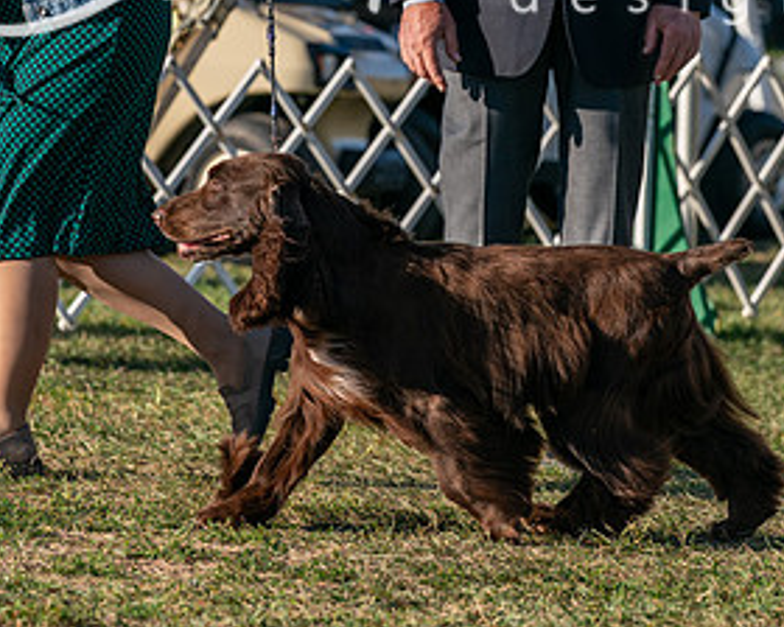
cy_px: 95
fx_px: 7239
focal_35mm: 312
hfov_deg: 6.2
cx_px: 405
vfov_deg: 5.0
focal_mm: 138
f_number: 4.5
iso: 160
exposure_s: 1/1250
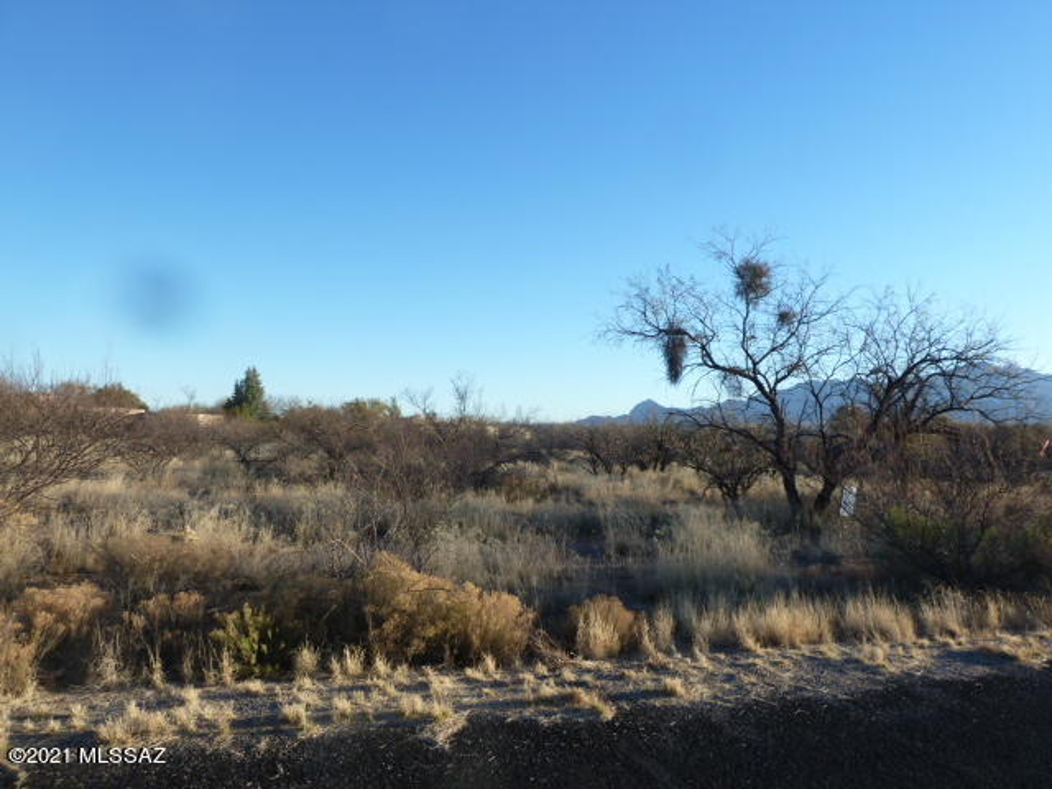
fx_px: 760
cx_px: 526
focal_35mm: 25
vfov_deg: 54.9
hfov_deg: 69.4
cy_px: 394
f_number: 4
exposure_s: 1/250
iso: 80
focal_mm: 4.1
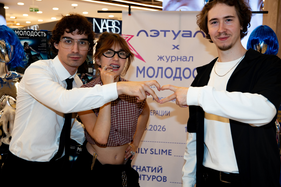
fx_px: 328
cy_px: 94
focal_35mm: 42
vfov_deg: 31.9
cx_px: 140
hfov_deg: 46.4
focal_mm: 28
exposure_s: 1/160
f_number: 2.8
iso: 400
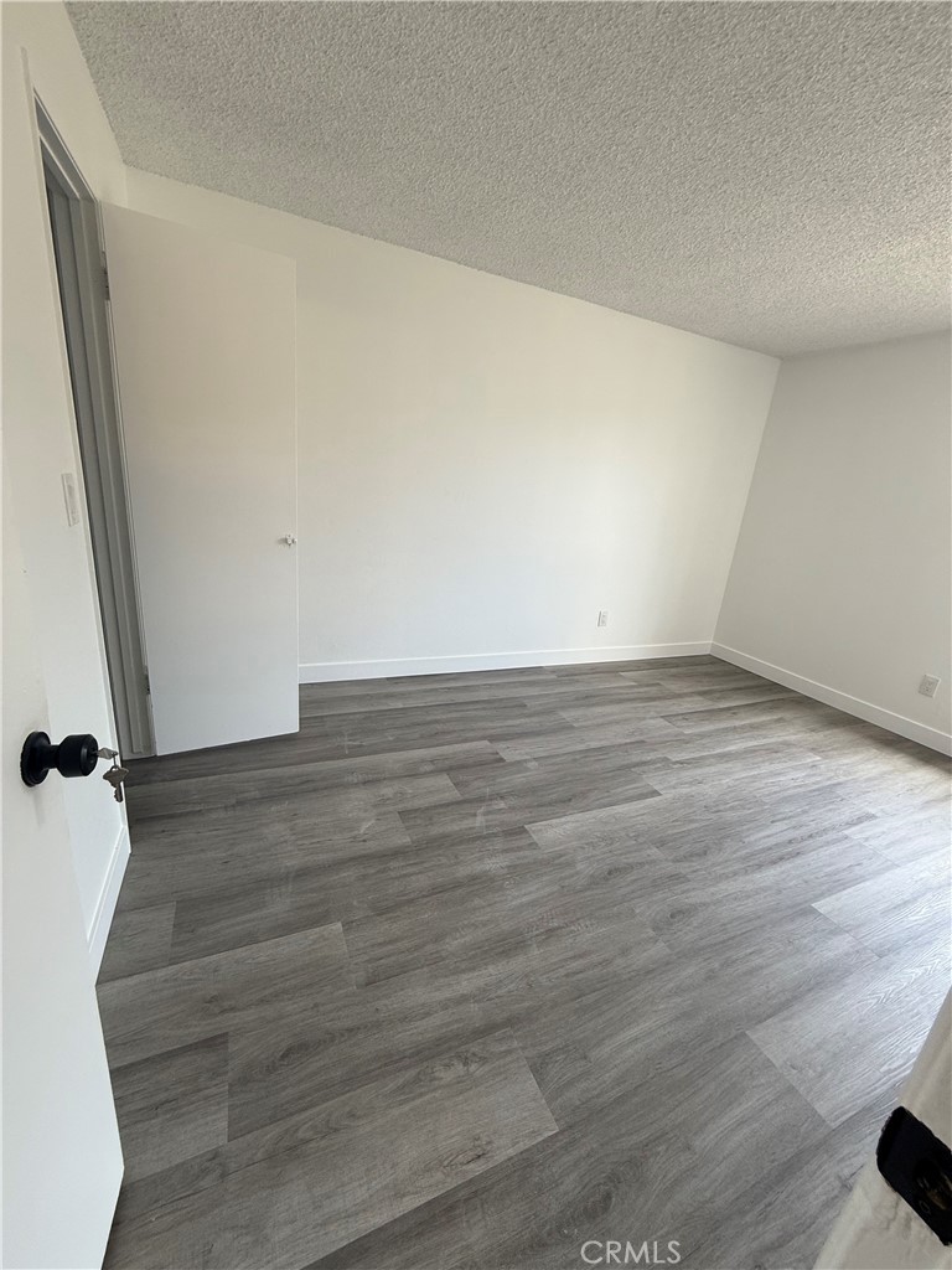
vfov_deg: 102.1
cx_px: 476
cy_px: 635
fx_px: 513
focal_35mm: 14
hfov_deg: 85.7
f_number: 2.2
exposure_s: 1/99
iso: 50
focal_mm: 2.22
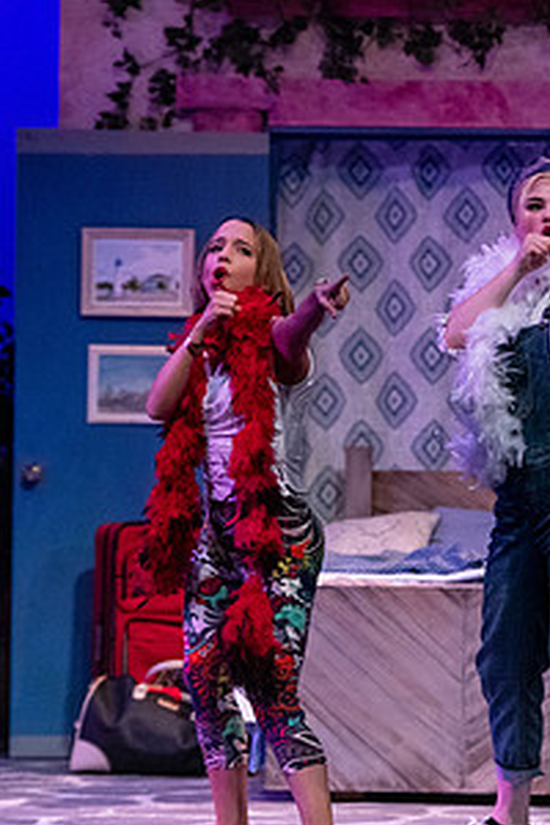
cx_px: 553
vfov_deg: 10.1
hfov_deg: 6.7
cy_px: 422
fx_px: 4652
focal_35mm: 203
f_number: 3.5
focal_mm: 105
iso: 4000
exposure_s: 1/400
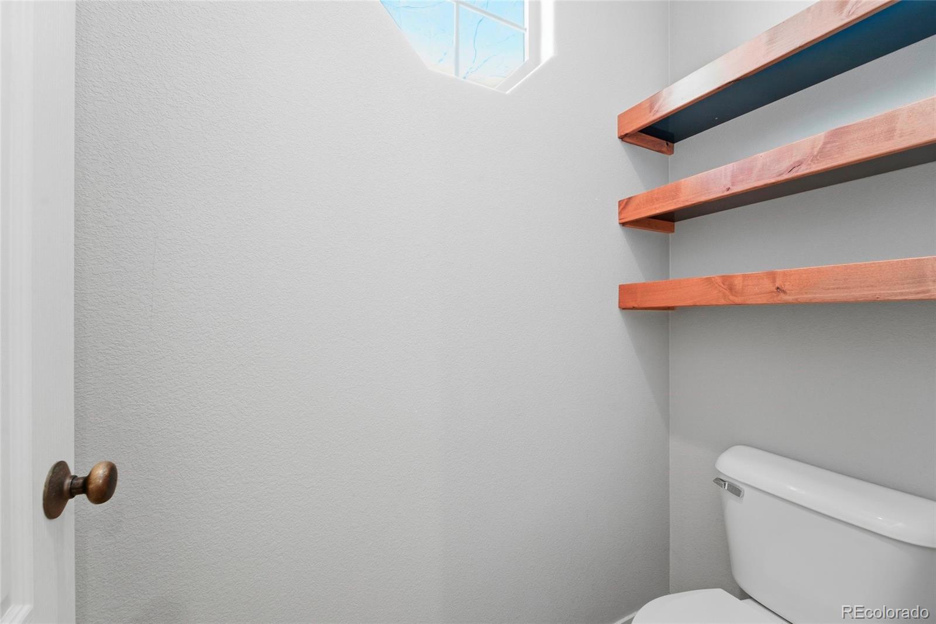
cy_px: 312
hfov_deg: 104.2
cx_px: 468
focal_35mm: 14
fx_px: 364
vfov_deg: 81.2
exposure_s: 1/20
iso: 320
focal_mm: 14
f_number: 9
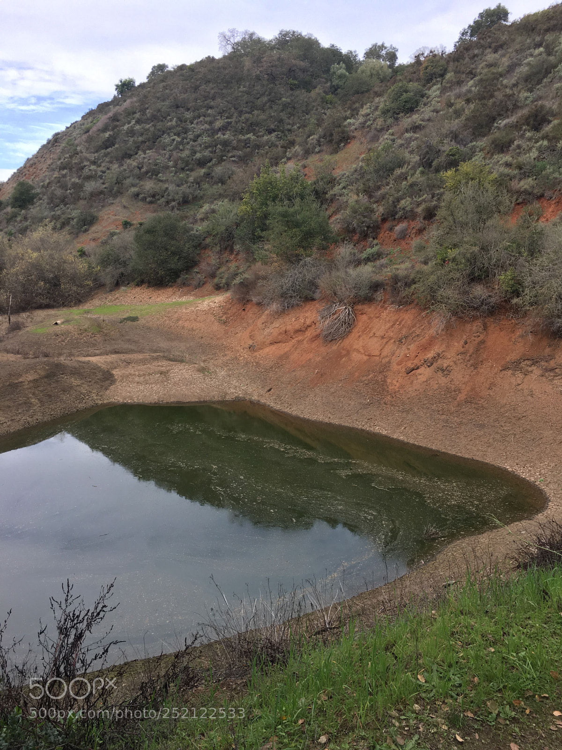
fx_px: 628
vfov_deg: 61.7
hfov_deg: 48.2
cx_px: 281
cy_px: 375
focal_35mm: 29
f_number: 2.2
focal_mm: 4.15
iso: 25
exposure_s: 1/353
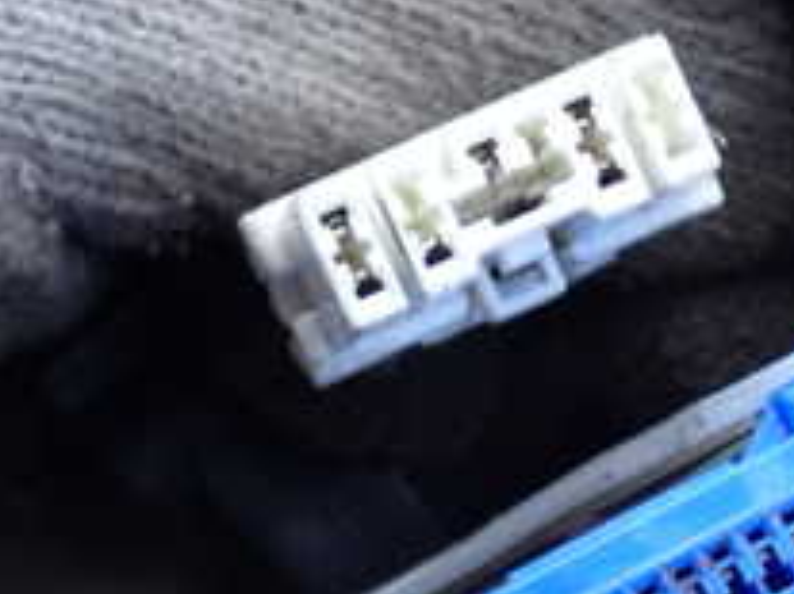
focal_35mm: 194
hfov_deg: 10.1
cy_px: 448
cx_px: 898
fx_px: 4447
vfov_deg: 7.6
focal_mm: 11.88
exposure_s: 1/125
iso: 100
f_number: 3.8
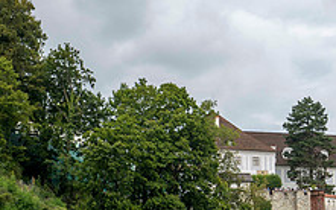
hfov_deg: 13.3
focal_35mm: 155
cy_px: 246
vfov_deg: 8.4
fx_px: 1419
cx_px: 344
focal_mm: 58
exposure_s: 1/160
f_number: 7.1
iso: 64
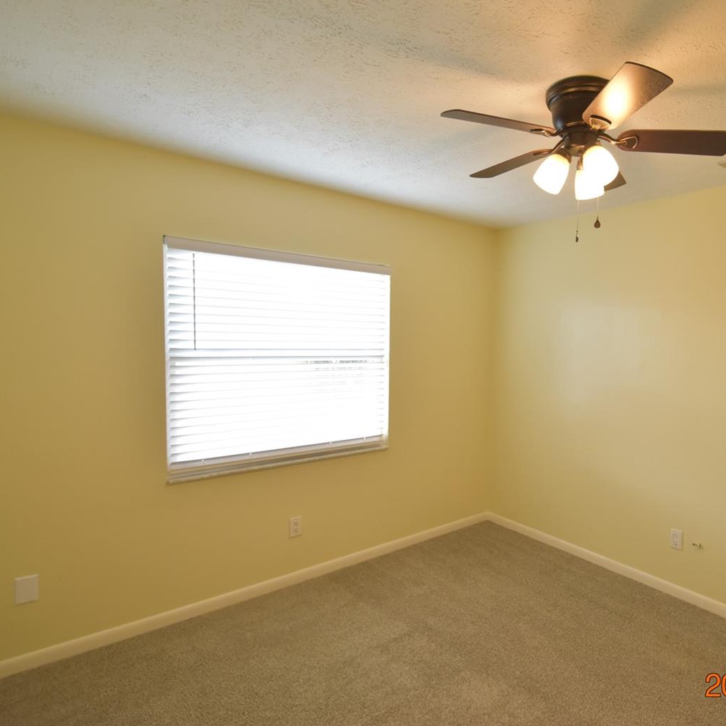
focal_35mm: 20
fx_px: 475
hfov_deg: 72.1
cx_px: 495
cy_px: 363
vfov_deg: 74.8
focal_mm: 10
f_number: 5
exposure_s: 1/100
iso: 800
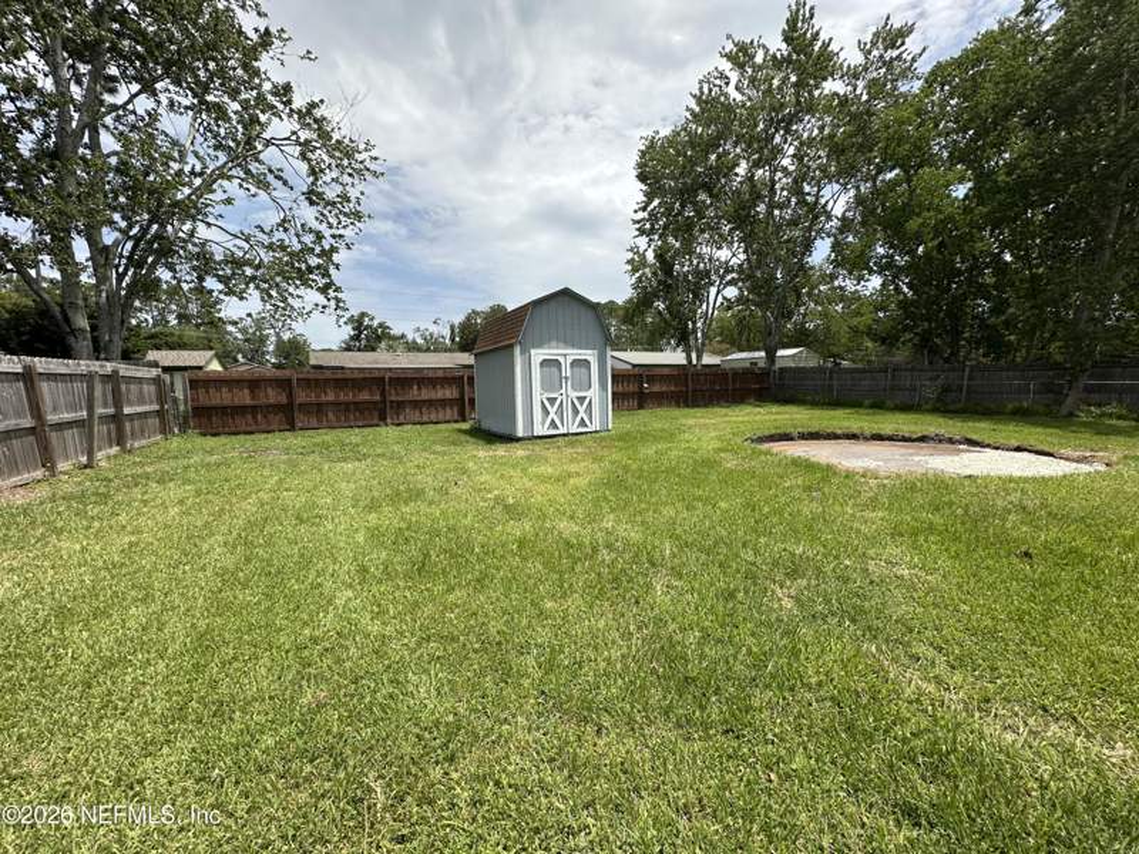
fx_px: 461
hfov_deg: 102.1
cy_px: 427
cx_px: 570
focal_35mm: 14
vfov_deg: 85.7
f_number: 2.2
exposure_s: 1/2174
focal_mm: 2.22
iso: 50
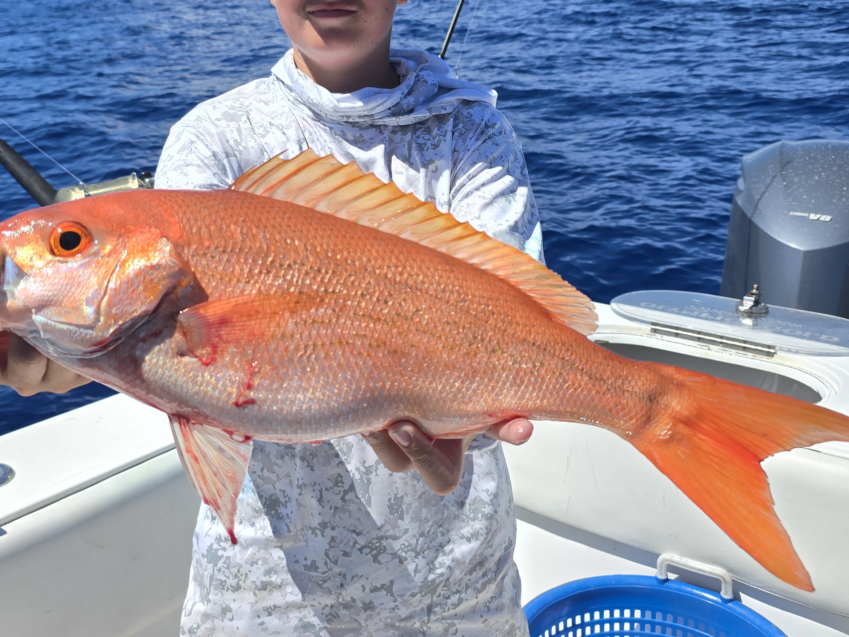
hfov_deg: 47.8
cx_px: 395
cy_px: 218
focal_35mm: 39
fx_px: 956
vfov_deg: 36.5
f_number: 1.7
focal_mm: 6.3
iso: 12
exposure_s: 1/1064
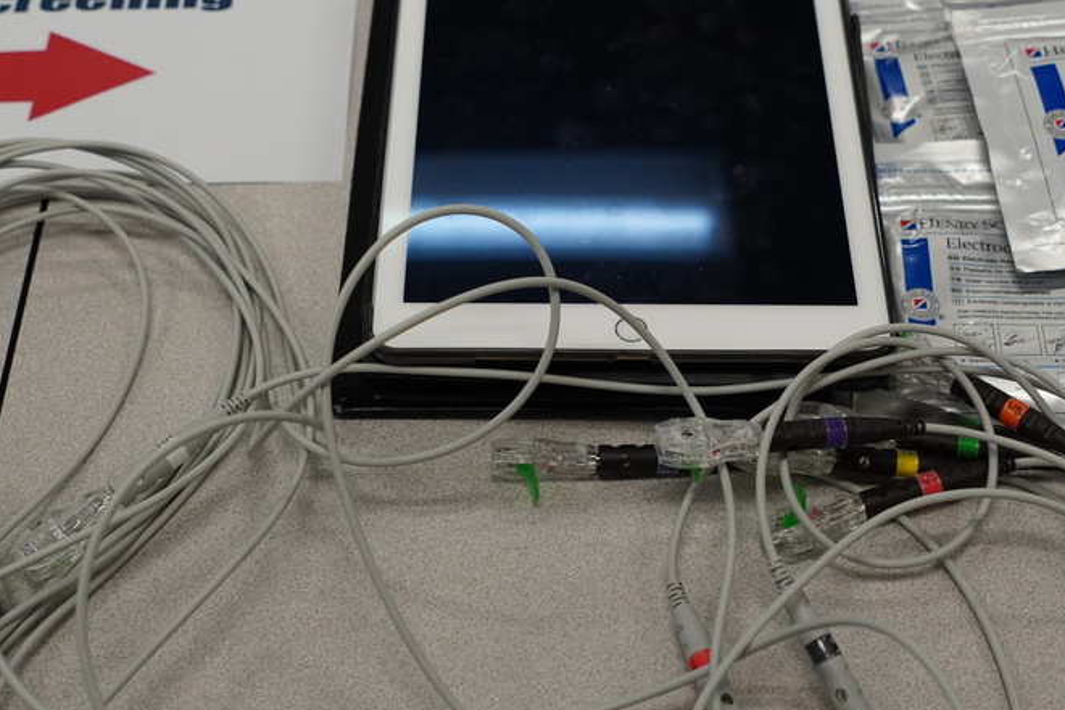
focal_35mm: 63
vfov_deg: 21.5
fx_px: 1857
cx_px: 540
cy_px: 189
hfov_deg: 32.0
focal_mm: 27
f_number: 4
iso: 800
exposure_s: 1/160
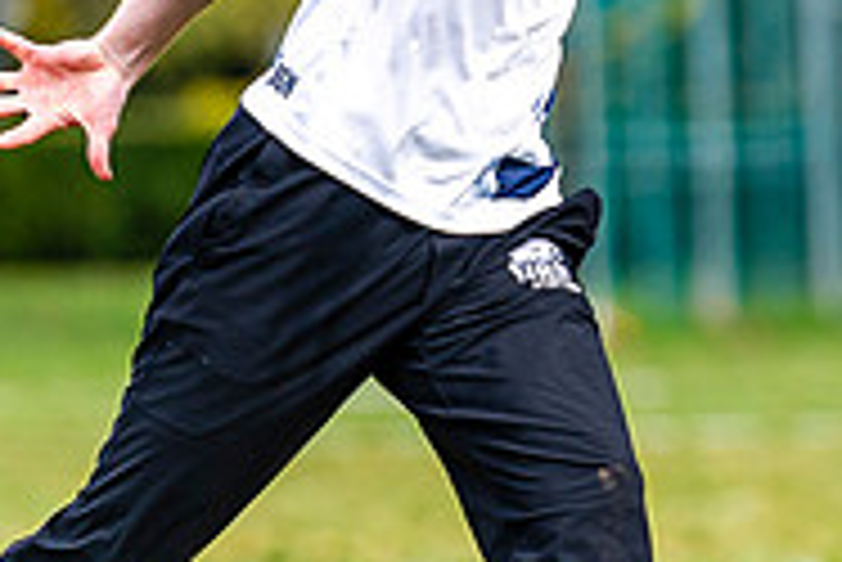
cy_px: 147
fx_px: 19404
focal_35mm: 829
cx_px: 1165
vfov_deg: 1.7
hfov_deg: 2.5
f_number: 2.8
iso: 200
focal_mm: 200
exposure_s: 1/1600
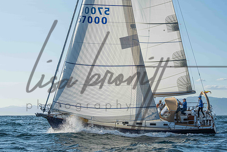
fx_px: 489
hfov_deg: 26.1
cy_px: 80
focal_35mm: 78
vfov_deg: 17.6
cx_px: 117
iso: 400
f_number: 8
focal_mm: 66
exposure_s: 1/1250
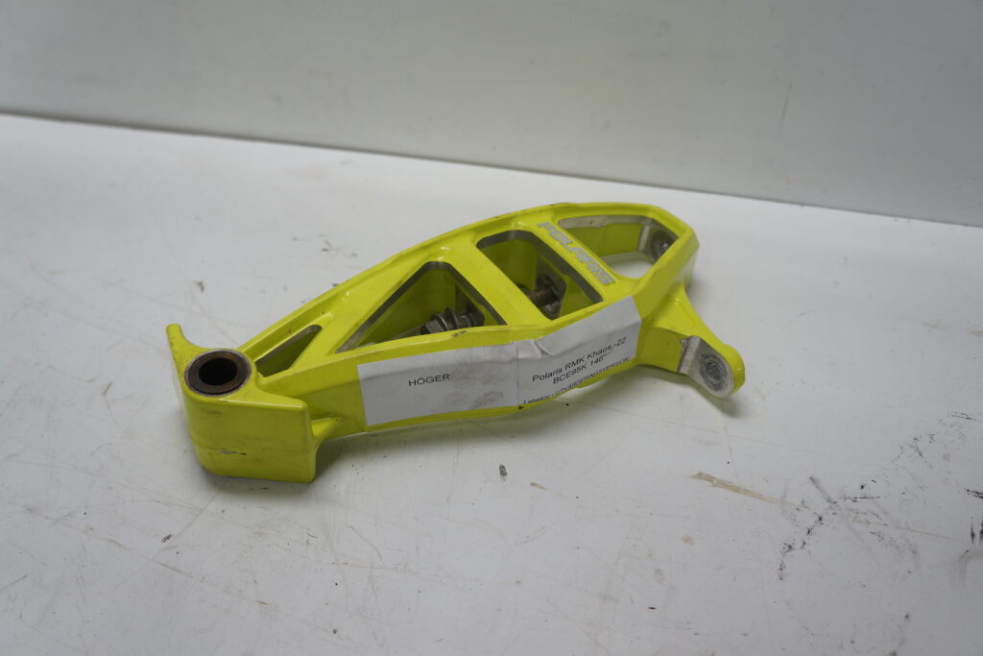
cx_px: 492
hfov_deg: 61.9
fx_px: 819
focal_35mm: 30
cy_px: 328
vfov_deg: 43.6
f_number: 4
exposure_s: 1/80
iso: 100
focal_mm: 20
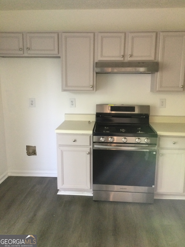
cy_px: 124
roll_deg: -0.1
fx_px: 221
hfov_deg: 45.4
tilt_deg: -11.9
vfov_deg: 58.4
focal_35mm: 31
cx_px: 92
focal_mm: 3.3
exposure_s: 1/30
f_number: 2.4
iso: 160
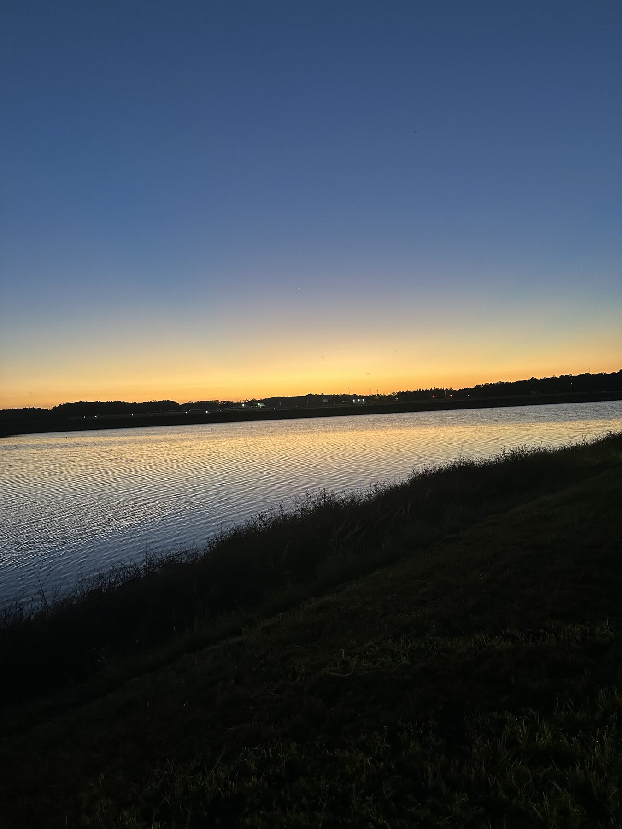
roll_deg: +3.4
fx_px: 575
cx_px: 311
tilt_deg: -1.0
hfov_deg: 56.8
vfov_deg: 71.6
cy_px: 414
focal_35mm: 24
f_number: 1.78
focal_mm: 6.86
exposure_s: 1/60
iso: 400
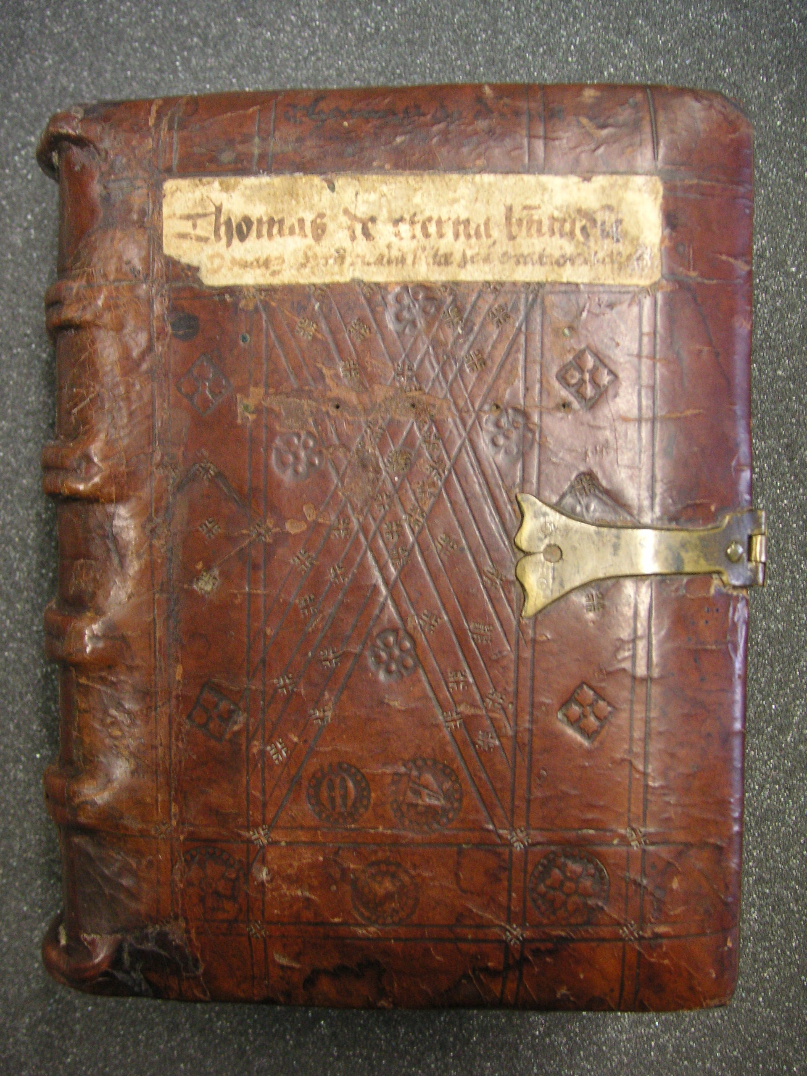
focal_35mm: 37
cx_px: 404
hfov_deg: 38.7
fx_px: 1150
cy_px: 538
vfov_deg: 50.1
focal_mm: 6.1
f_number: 2.8
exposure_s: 1/20
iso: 100
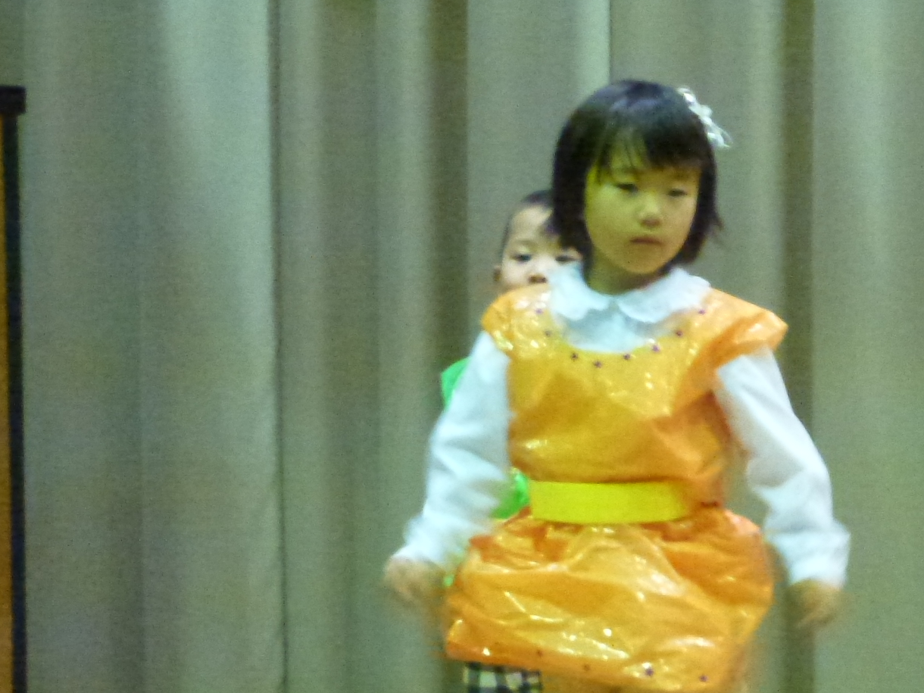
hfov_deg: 7.8
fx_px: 6780
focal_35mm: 254
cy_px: 661
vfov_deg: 5.8
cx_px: 693
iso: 1600
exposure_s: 1/30
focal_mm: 21.7
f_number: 5.1
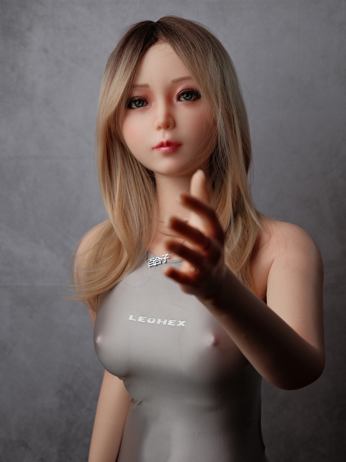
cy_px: 230
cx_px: 175
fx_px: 746
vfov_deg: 34.4
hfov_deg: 26.1
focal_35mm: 56
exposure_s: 1/60
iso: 100
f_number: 5.6
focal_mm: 70
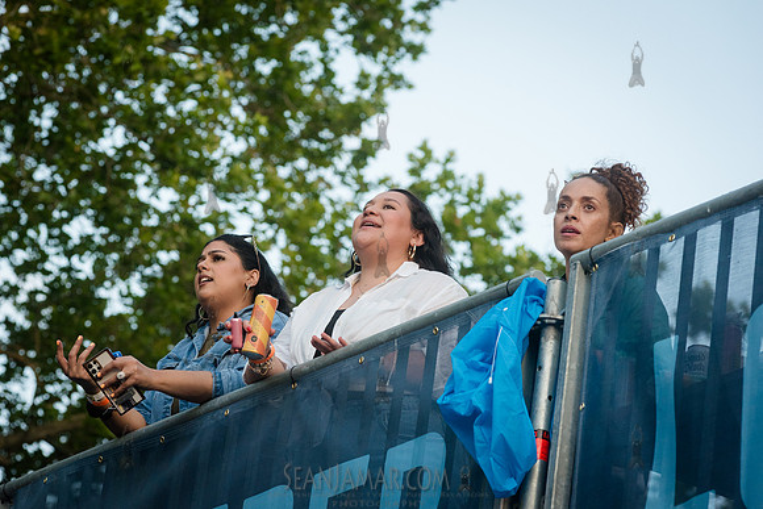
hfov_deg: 14.2
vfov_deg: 9.5
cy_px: 254
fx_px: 3074
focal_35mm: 145
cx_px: 382
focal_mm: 145
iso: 2500
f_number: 7.1
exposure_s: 1/400
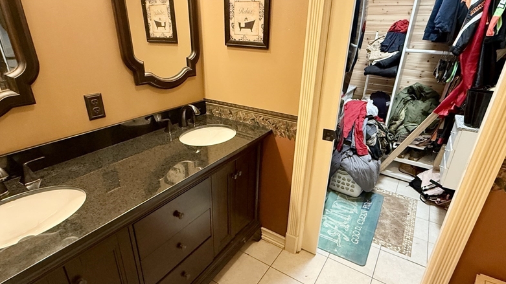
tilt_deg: -24.2
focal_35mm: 20
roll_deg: -2.0
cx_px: 259
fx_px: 268
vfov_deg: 55.8
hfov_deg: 86.6
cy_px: 151
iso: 500
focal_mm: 2.22
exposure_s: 1/60
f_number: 2.2
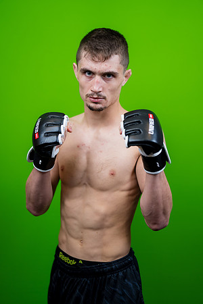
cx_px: 102
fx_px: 423
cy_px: 152
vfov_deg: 39.6
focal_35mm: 50
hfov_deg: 27.0
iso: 100
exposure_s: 1/160
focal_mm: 50
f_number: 2
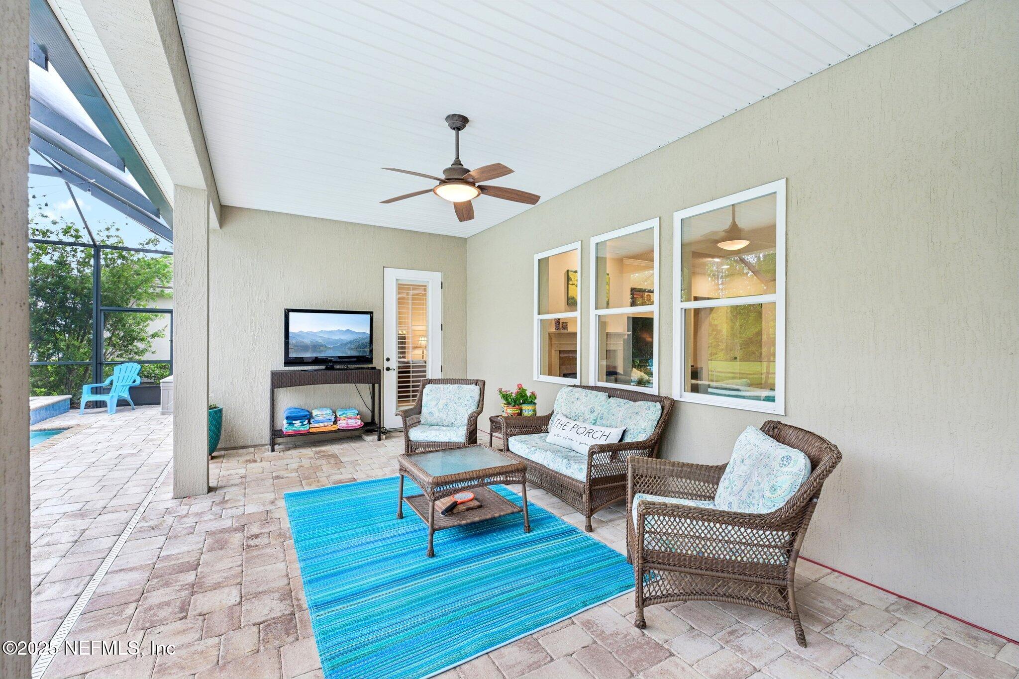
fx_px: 453
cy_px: 340
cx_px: 510
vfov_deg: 73.7
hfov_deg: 96.7
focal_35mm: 16
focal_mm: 16
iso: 360
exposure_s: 1/15
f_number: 8
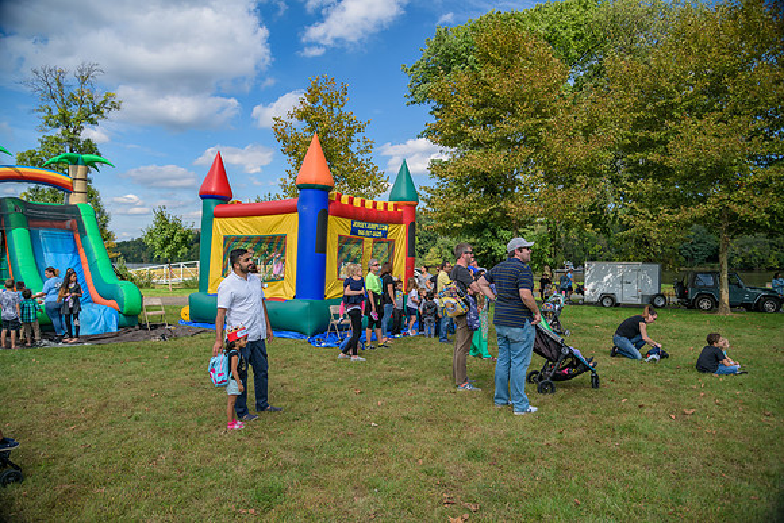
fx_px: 523
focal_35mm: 24
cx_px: 392
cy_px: 262
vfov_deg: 53.2
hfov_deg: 73.7
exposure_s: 1/500
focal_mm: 24
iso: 125
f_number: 4
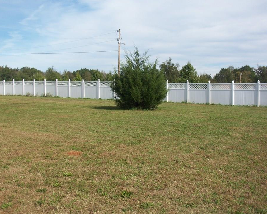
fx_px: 340
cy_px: 107
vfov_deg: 34.9
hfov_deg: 42.9
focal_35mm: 43
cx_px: 139
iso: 64
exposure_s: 1/640
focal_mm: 6.4
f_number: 3.9
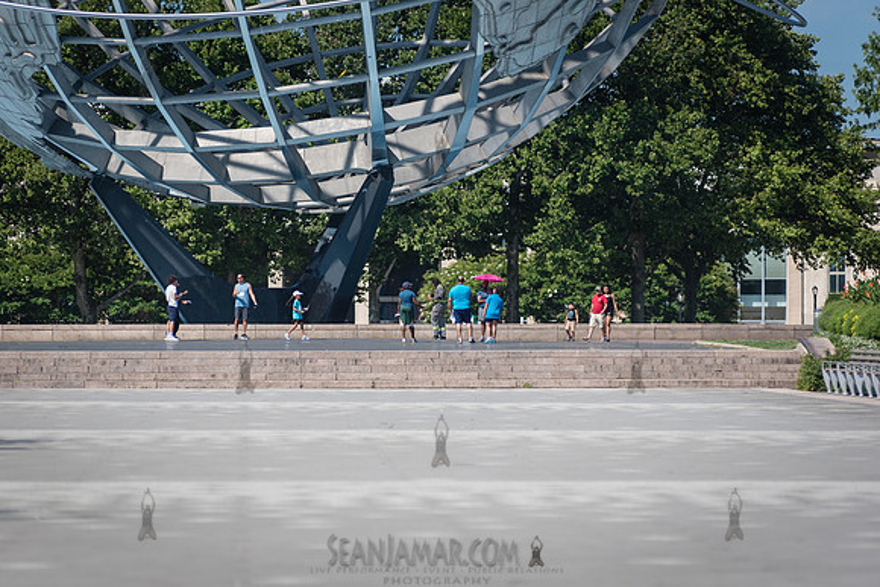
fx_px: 5050
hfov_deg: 10.0
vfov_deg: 6.7
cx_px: 440
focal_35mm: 207
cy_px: 294
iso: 200
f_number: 4
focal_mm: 200
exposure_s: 1/2500
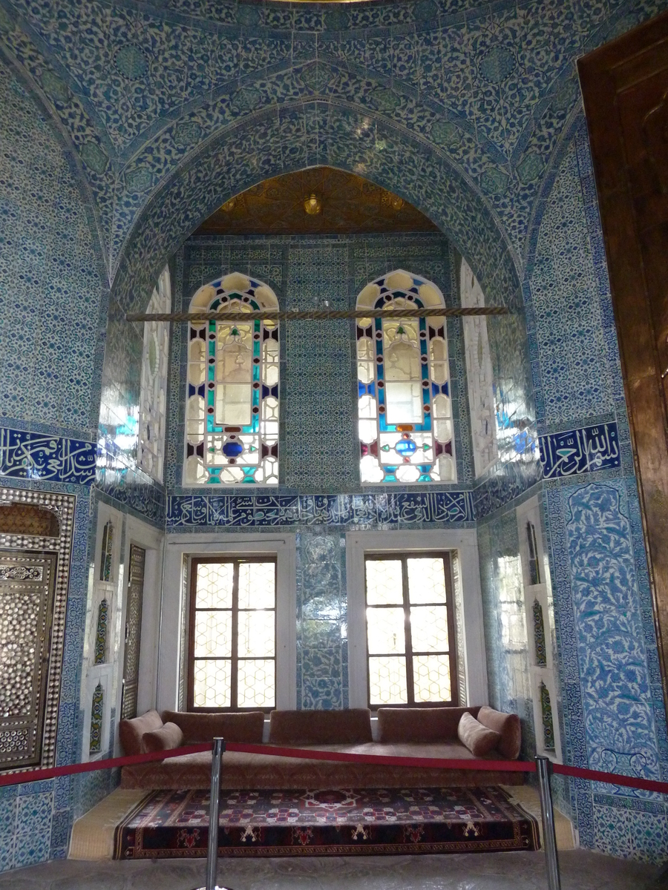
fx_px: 643
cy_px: 445
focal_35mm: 25
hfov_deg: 54.9
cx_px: 334
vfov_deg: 69.4
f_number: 3.3
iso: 400
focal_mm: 4.1
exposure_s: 1/30
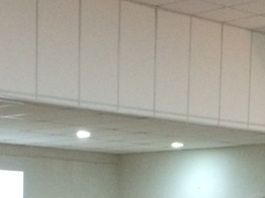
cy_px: 324
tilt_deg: -5.5
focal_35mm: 113
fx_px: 865
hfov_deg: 17.4
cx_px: 103
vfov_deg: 12.3
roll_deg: -0.3
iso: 320
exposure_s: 1/20
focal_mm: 4.15
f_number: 2.2
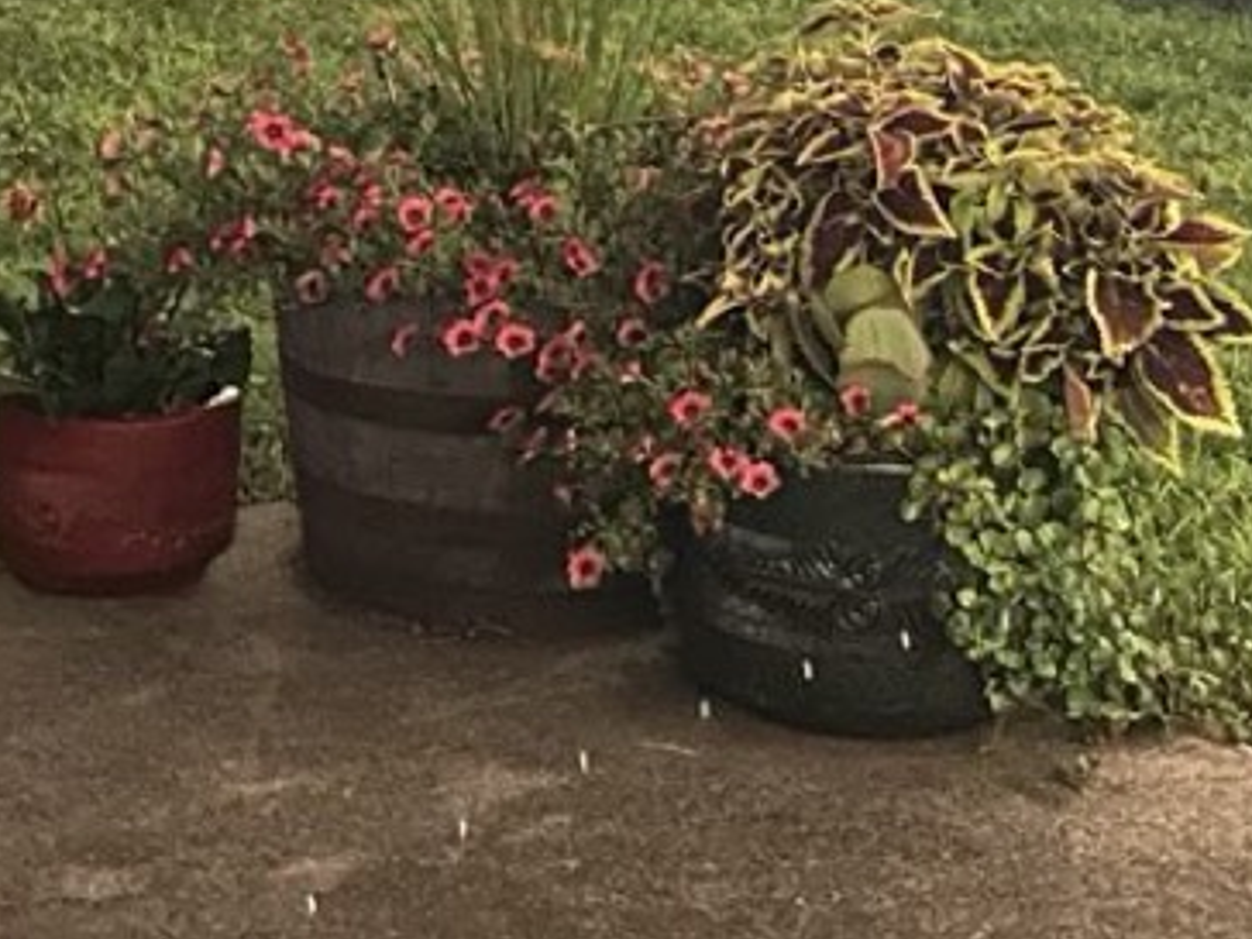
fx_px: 3581
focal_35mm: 99
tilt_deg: -5.8
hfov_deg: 19.7
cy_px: -153
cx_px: 908
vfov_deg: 14.5
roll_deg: -0.6
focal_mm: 6.86
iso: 1600
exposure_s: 1/9
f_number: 1.78
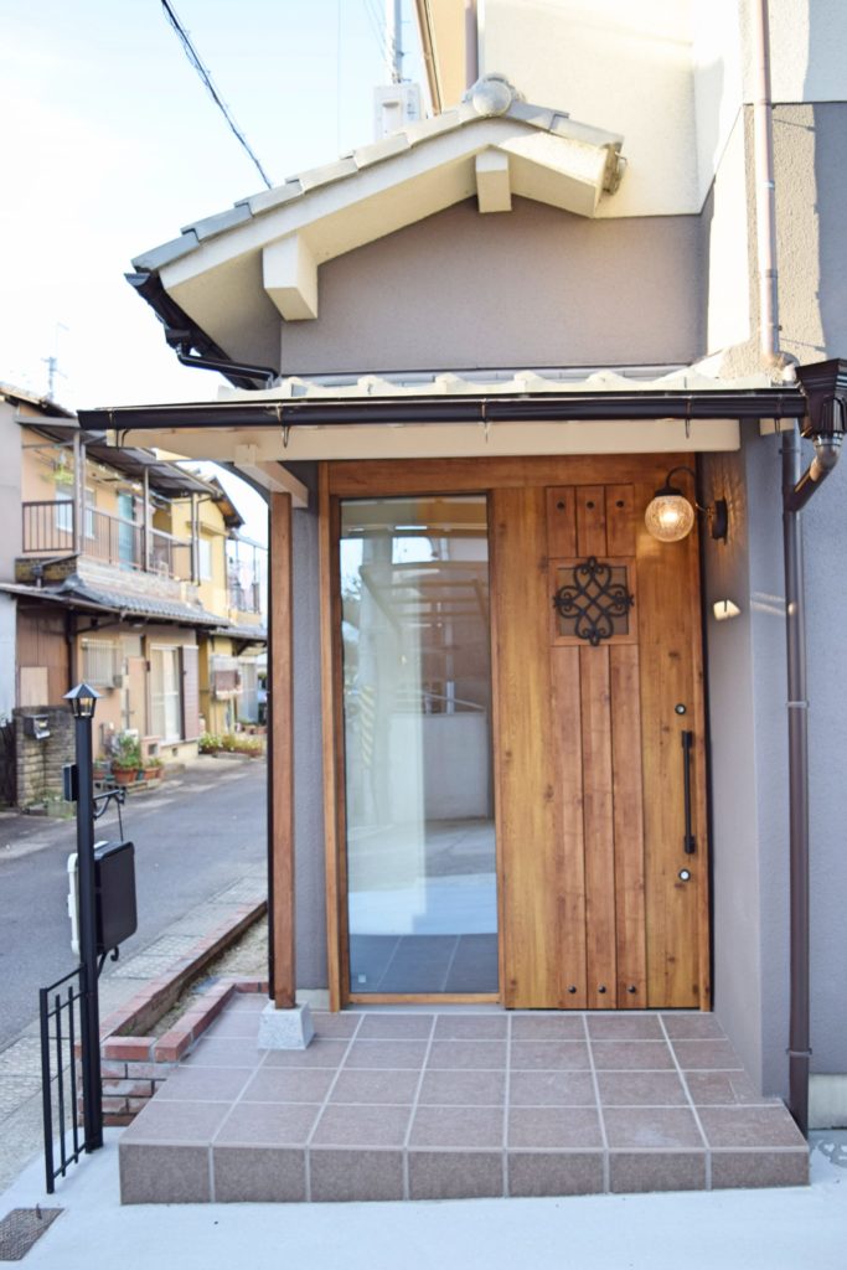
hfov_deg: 43.6
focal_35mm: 30
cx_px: 424
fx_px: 1058
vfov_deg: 61.9
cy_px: 635
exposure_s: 1/160
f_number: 3.8
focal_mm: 20
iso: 160
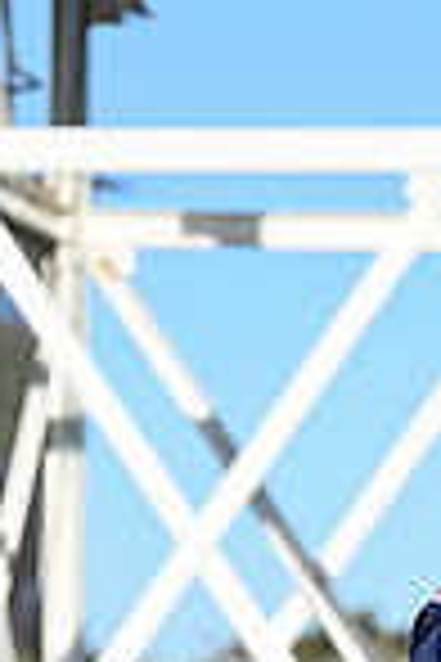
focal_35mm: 412
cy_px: 941
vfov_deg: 5.0
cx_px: 616
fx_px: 7570
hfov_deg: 3.3
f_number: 4
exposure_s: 1/4000
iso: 400
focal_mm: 135
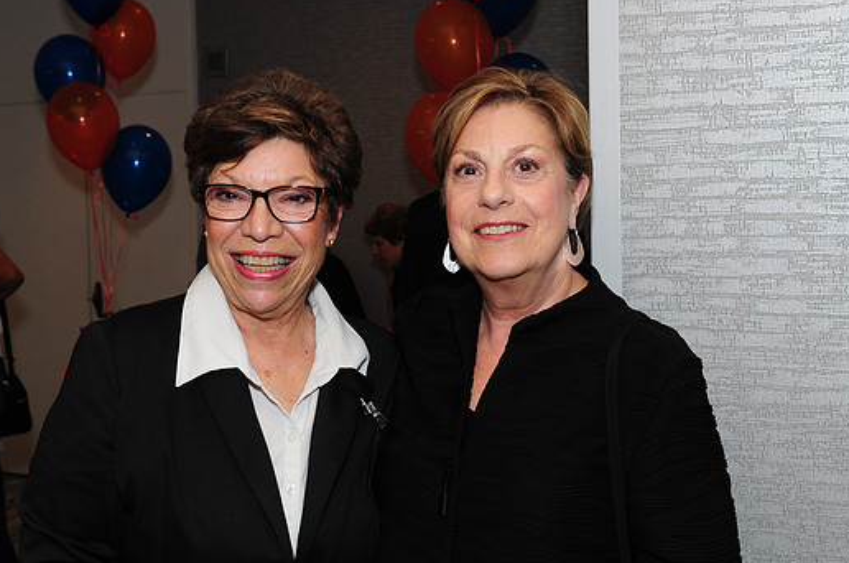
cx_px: 424
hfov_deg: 36.9
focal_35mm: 54
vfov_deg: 25.0
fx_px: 1271
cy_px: 300
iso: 500
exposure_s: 1/60
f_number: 5
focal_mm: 32
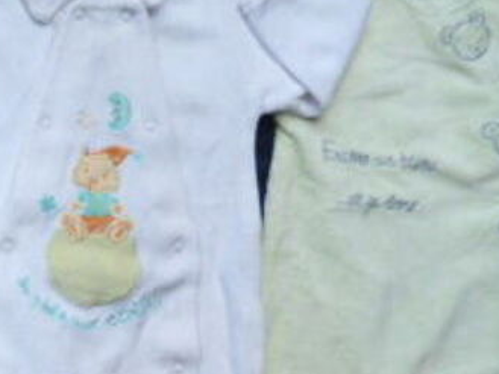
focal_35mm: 73
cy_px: 250
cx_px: -158
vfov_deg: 20.1
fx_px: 1053
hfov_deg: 23.4
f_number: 2.5
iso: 400
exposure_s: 1/60
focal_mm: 4.3
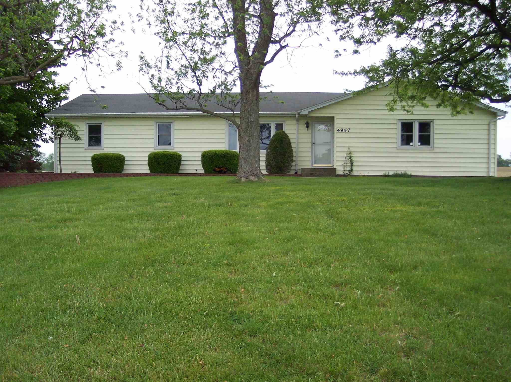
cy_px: 191
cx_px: 256
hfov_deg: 49.0
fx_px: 561
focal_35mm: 38
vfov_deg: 37.7
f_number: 2.8
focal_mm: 8
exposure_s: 1/1000
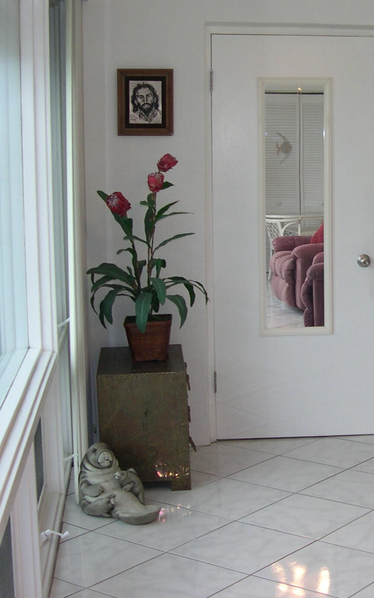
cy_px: 253
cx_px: 398
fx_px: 1076
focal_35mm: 66
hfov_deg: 19.0
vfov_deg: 31.0
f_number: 2.8
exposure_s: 1/61.4
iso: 100
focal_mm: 8
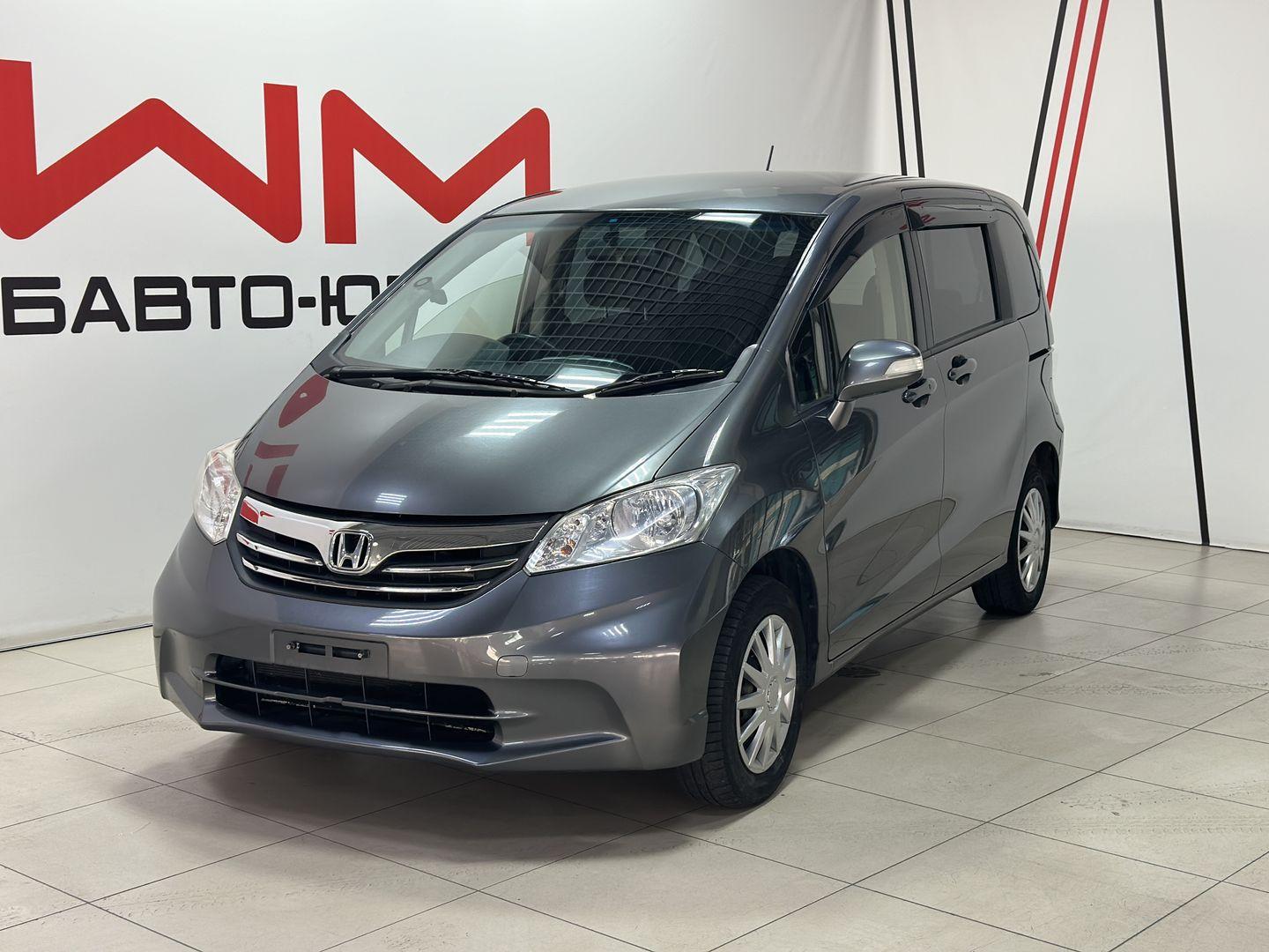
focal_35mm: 48
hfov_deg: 39.7
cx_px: 634
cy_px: 476
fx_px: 1760
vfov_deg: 30.3
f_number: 1.78
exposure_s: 1/100
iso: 80
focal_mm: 6.86
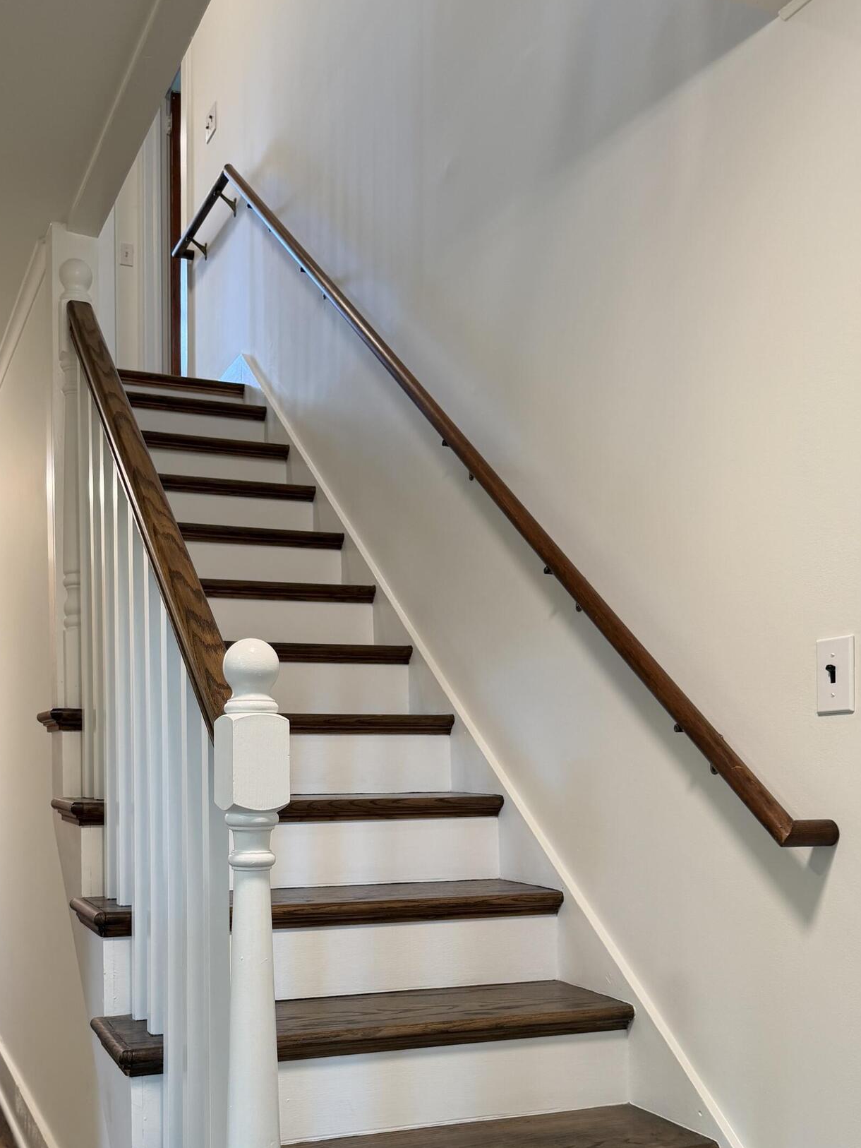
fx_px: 1127
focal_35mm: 34
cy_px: 794
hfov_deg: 41.2
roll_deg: +0.3
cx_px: 272
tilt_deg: -1.4
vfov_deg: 52.6
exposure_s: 1/60
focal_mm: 6.76
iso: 125
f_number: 1.78
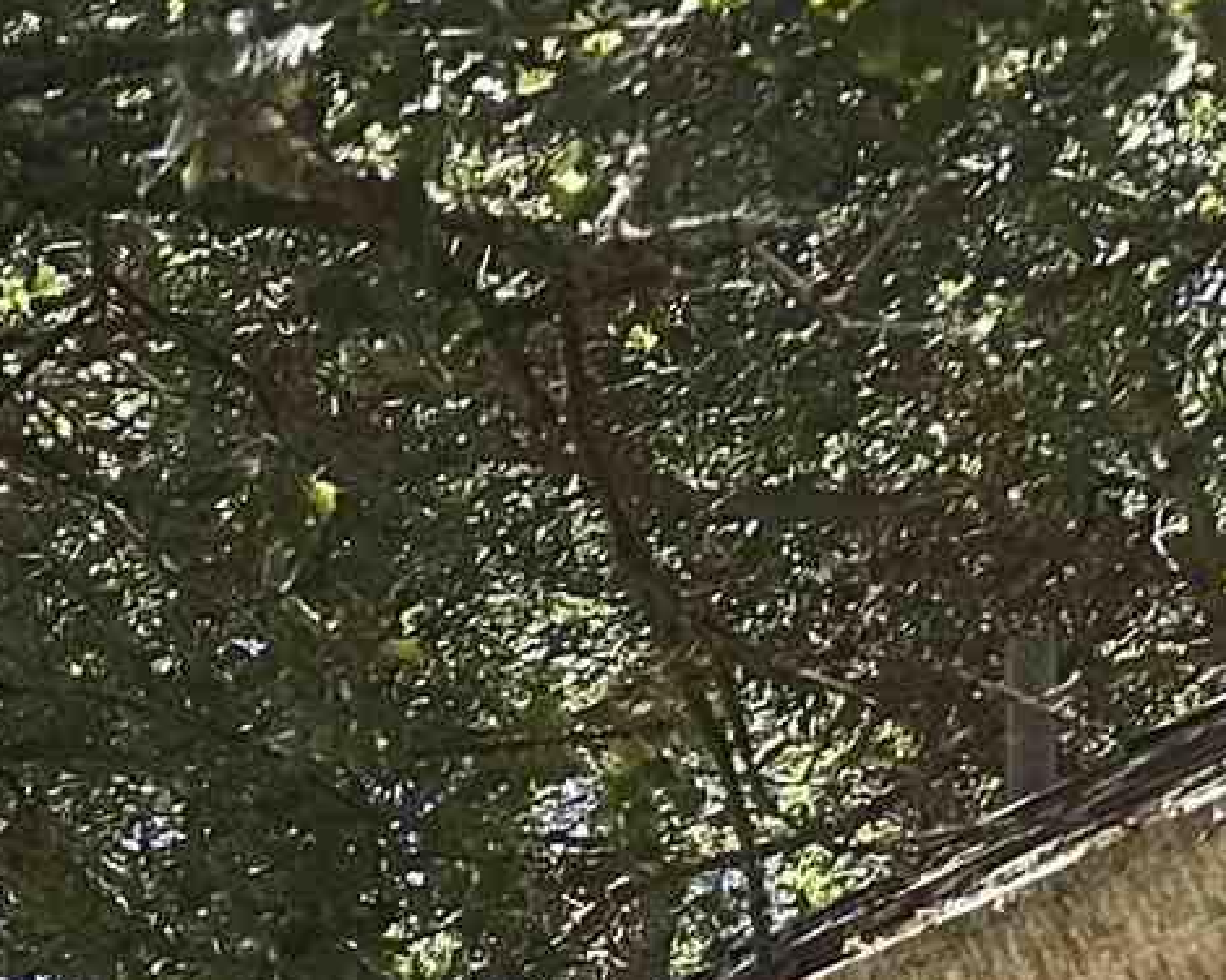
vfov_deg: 8.7
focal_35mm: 153
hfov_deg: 10.6
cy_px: 2685
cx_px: -1855
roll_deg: +1.4
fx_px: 5552
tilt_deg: -2.5
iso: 80
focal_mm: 6.86
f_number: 1.78
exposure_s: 1/1664
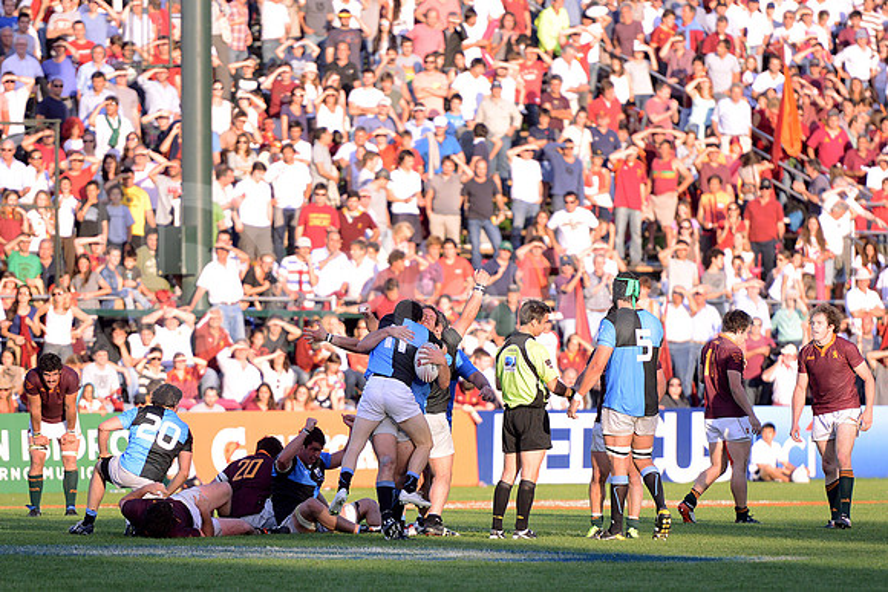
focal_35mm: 200
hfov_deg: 10.3
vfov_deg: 6.9
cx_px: 444
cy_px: 296
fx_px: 4934
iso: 640
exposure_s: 1/1250
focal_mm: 200
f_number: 2.8
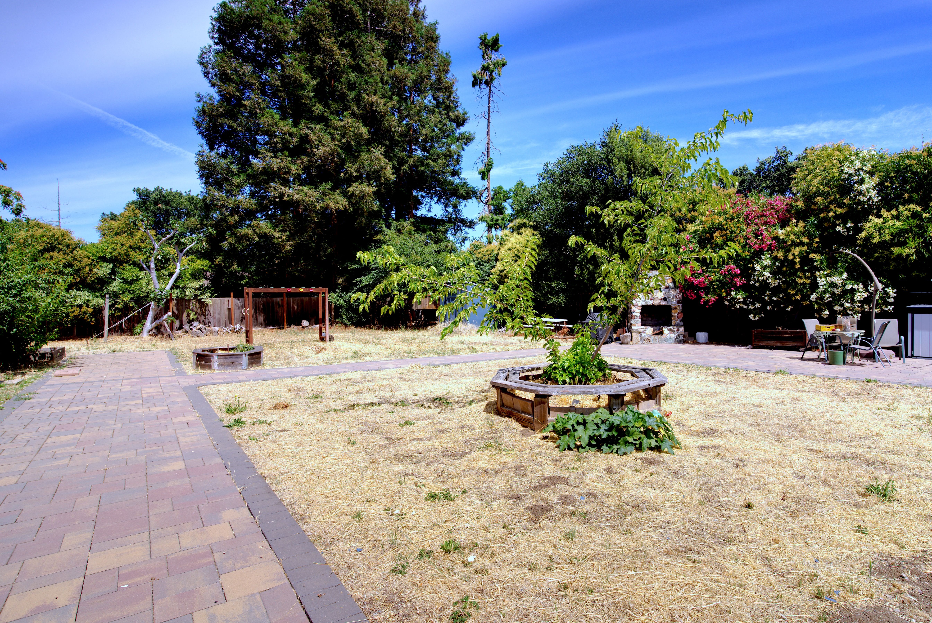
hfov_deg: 86.6
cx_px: 510
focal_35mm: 19
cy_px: 310
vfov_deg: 64.6
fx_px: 492
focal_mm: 17
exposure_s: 1/400
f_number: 5.6
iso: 100
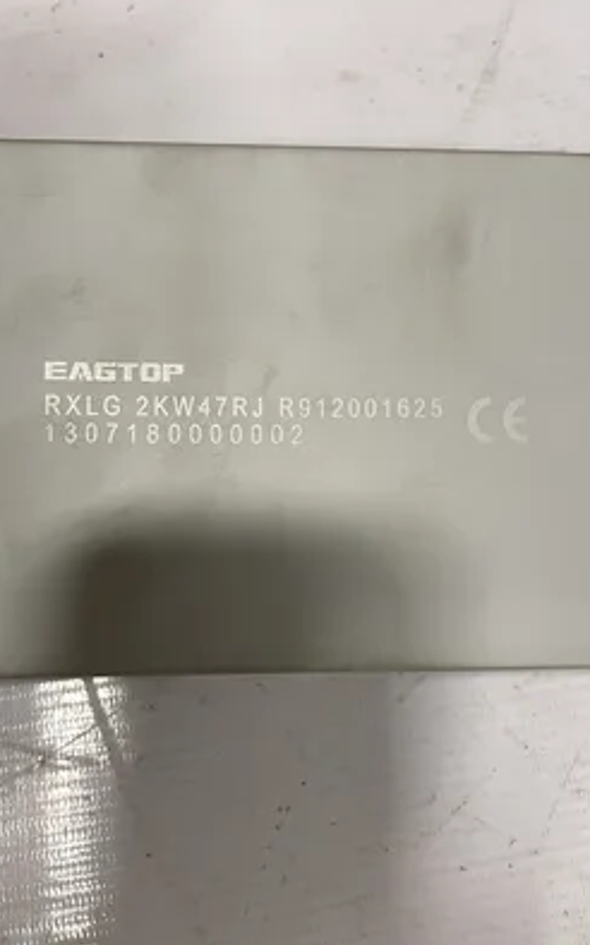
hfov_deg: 44.5
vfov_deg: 66.5
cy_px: 470
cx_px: 276
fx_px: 721
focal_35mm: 28
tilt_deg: -74.8
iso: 125
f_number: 1.6
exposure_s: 1/60
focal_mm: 4.2
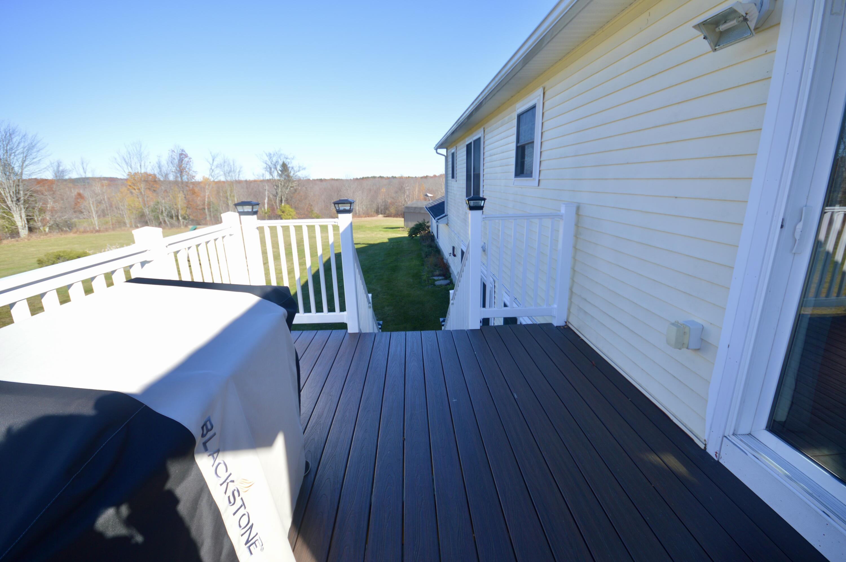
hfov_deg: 95.0
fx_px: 387
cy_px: 281
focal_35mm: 16
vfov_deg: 71.9
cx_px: 423
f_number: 6.3
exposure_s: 1/160
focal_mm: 11
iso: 100
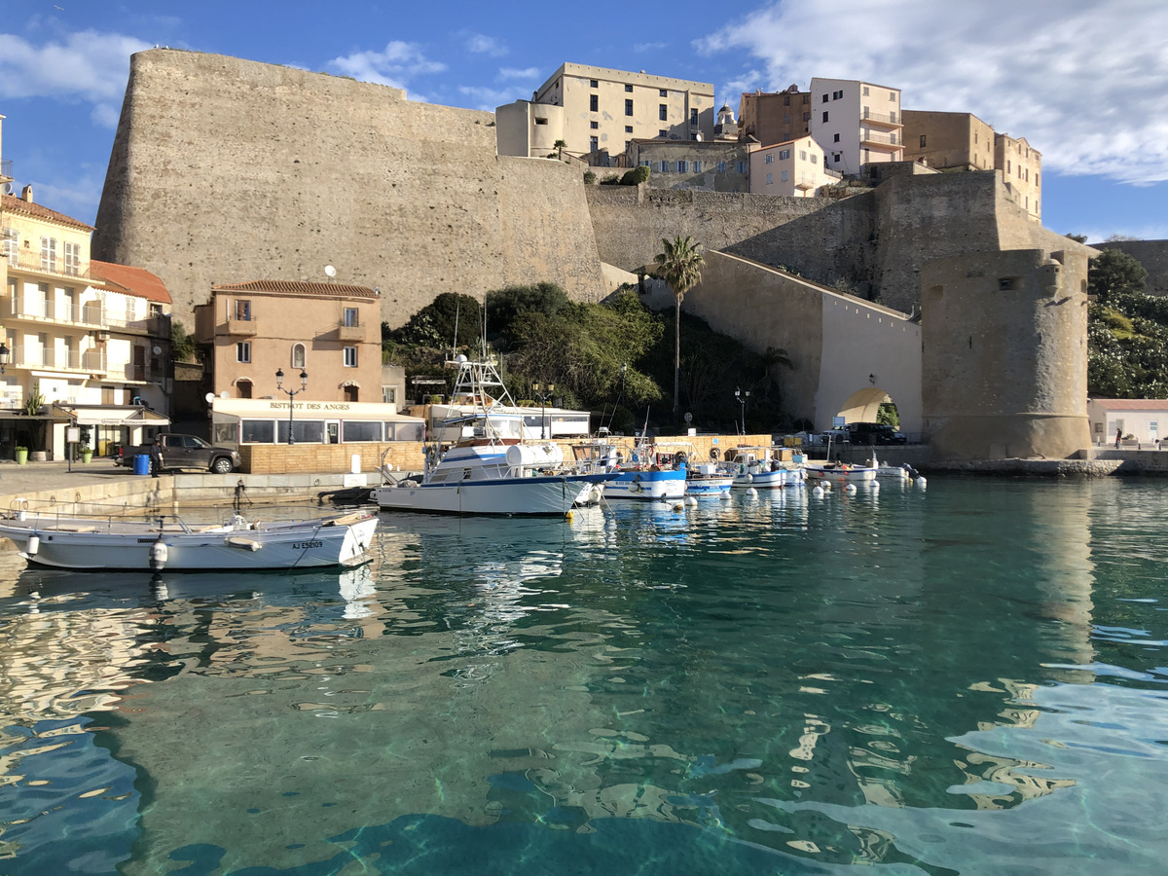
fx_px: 945
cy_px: 438
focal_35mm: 28
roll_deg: +0.6
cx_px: 584
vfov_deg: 49.7
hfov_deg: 63.4
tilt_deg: -0.1
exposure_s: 1/1567
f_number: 1.8
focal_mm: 4
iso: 20
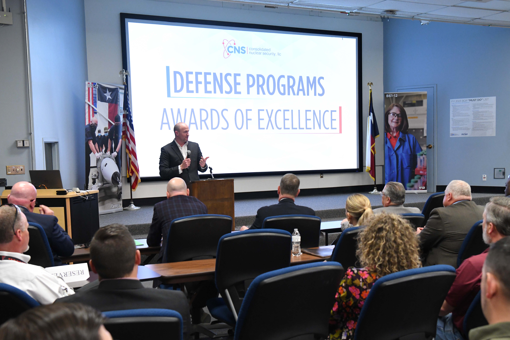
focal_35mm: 47
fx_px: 666
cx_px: 286
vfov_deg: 28.6
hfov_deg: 41.8
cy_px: 198
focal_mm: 40
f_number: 5.6
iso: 3200
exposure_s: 1/60
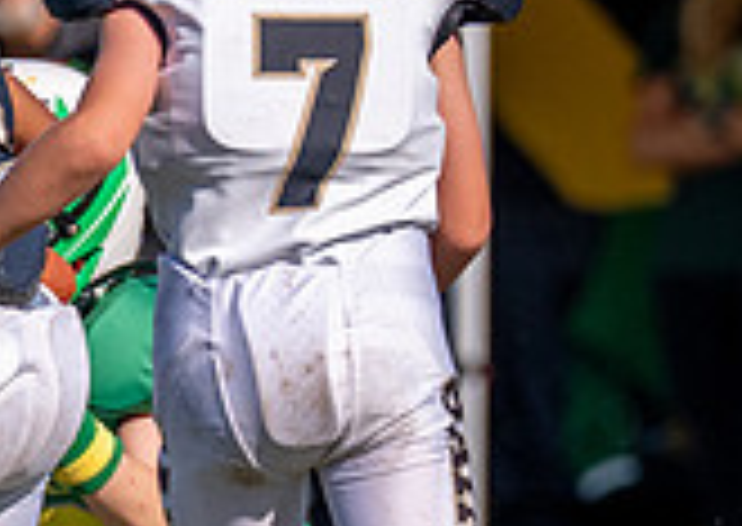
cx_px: -146
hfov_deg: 1.6
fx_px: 26403
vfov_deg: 1.1
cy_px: 393
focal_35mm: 1256
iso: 250
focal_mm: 200
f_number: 2.8
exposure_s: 1/6400
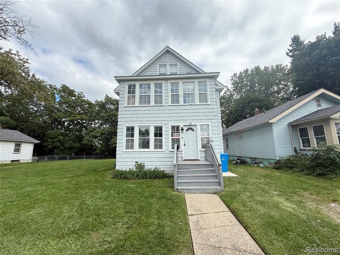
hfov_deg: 102.1
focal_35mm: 14
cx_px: 170
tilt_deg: +11.2
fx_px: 138
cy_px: 128
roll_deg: +0.6
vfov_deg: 85.7
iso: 64
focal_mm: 2.22
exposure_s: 1/672
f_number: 2.2
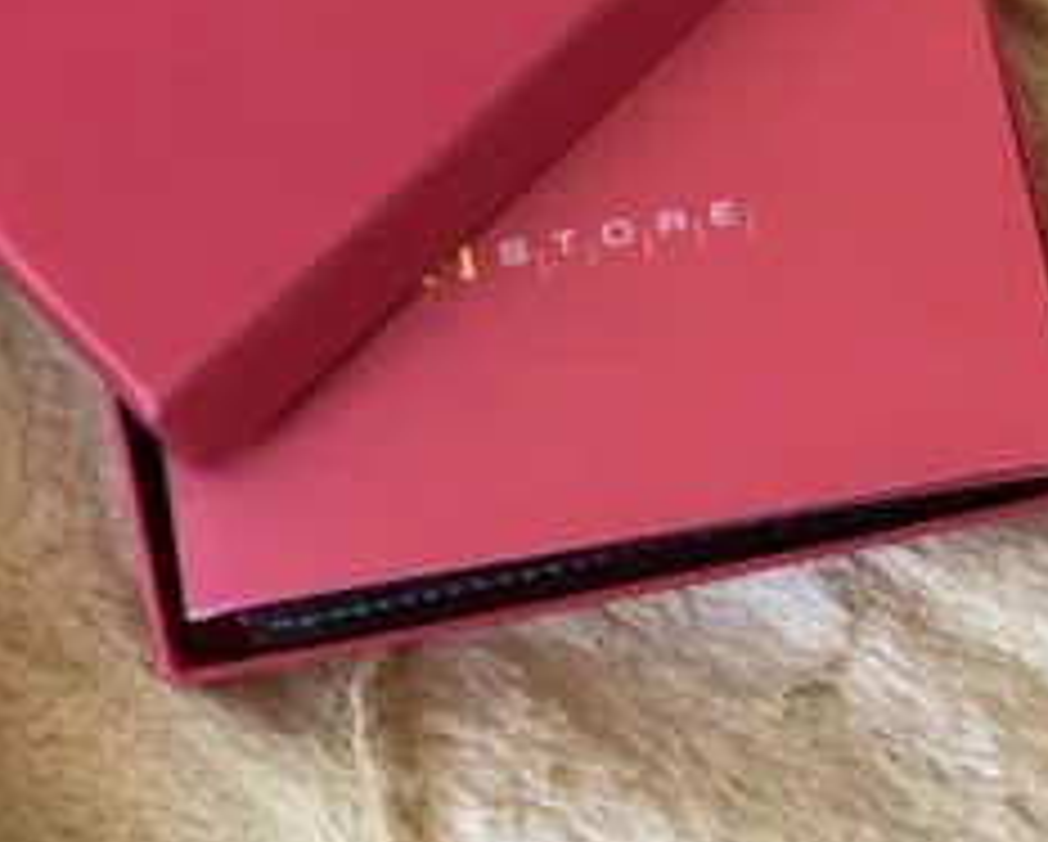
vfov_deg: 17.4
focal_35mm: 87
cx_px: 450
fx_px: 2702
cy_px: 86
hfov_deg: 21.9
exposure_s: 1/40
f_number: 2.4
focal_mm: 6
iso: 500
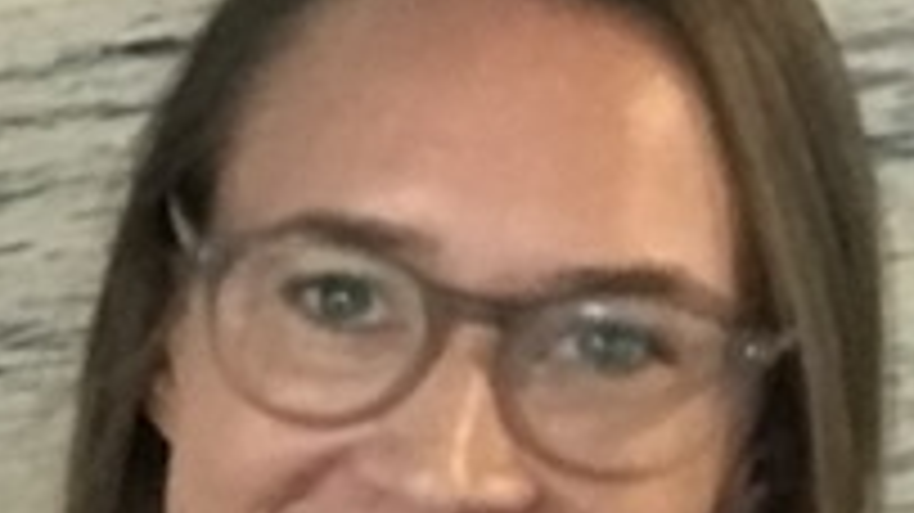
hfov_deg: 11.4
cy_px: 927
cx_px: -743
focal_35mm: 176
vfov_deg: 6.7
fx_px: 4264
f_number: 2.2
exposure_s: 1/33
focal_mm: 2.87
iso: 160
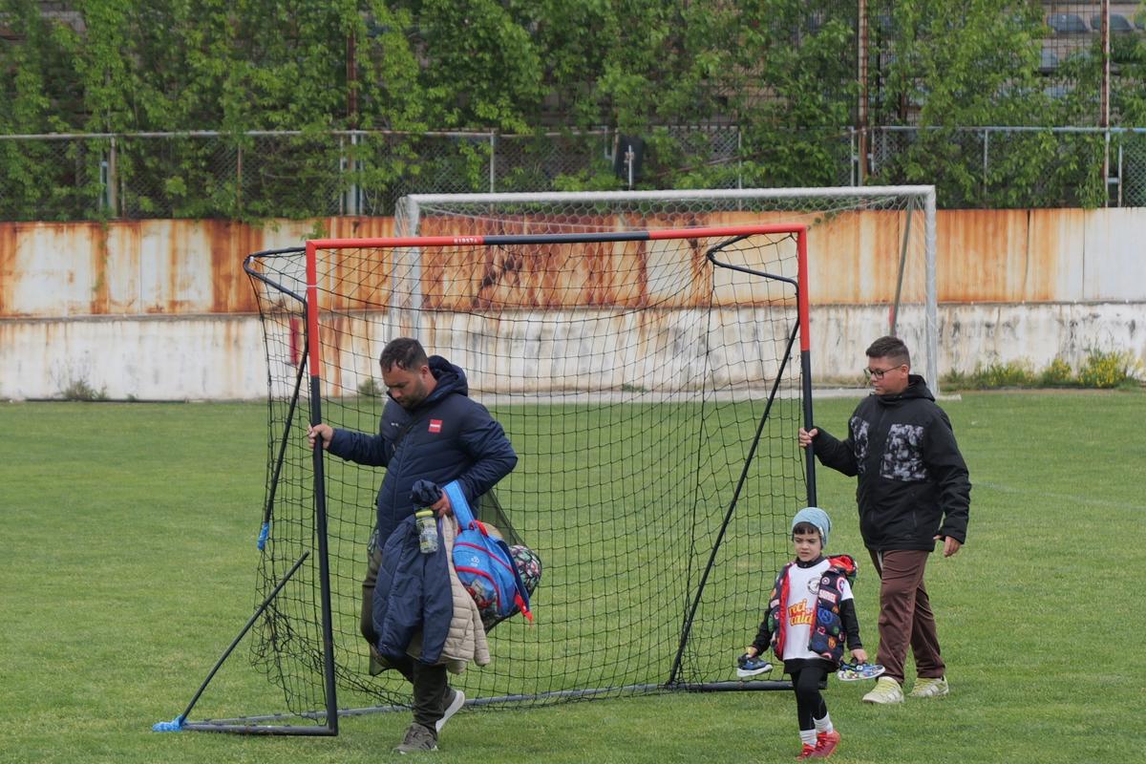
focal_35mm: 105
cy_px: 382
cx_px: 573
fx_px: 3342
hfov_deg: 19.5
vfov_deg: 13.0
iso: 200
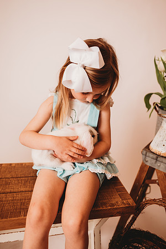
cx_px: 83
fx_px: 166
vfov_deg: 73.7
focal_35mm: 24
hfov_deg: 53.1
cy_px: 124
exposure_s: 1/160
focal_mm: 24
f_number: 2.5
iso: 160
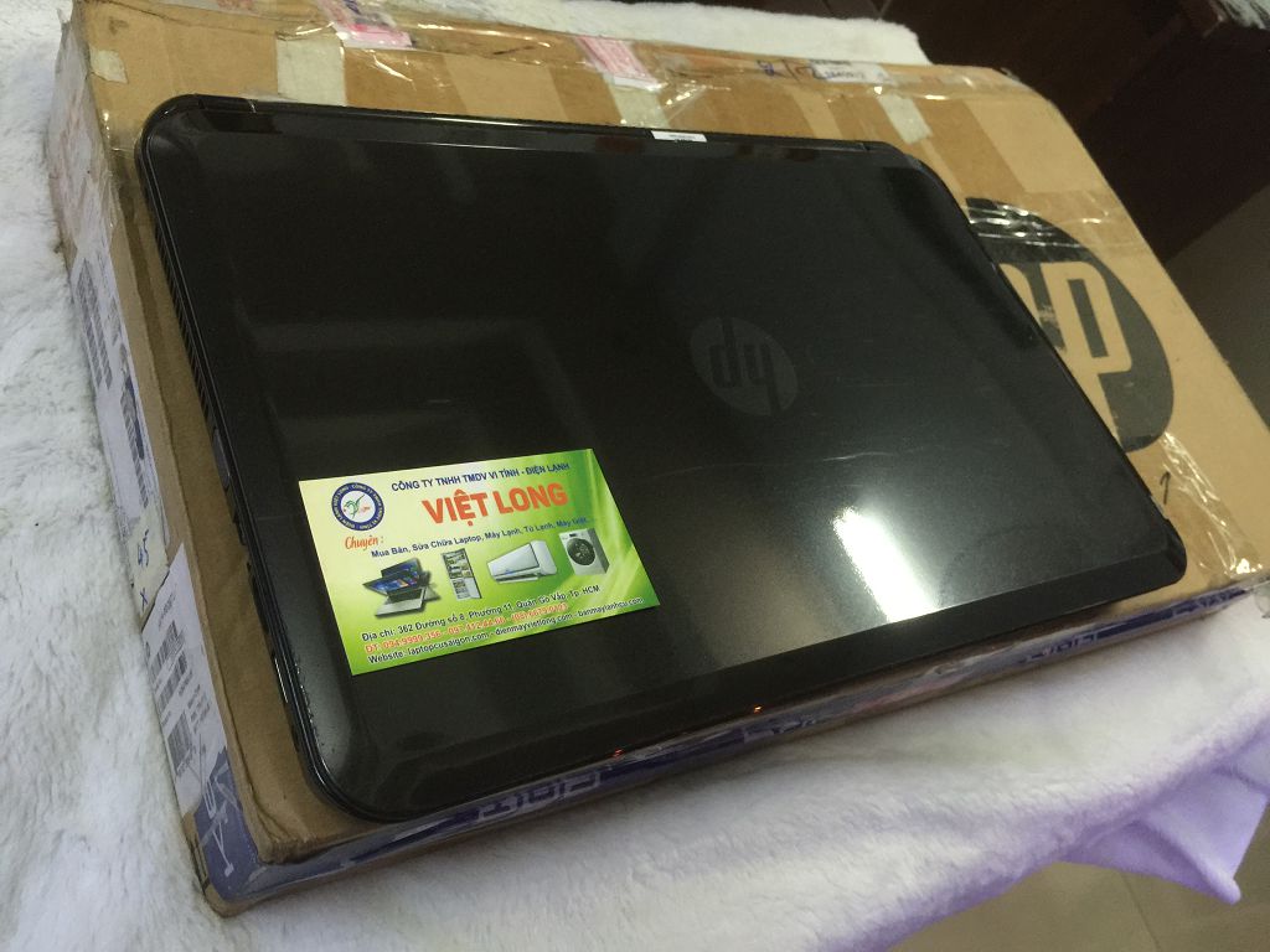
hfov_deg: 61.7
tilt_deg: -47.5
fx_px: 1064
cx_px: 635
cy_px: 476
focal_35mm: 29
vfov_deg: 48.2
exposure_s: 1/17
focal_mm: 4.15
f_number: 2.2
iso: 100
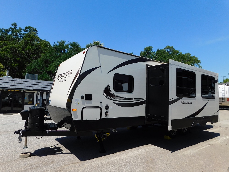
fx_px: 152
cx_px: 114
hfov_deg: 73.9
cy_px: 86
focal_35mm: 23
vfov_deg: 58.9
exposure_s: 1/500
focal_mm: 4
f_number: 6
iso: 125
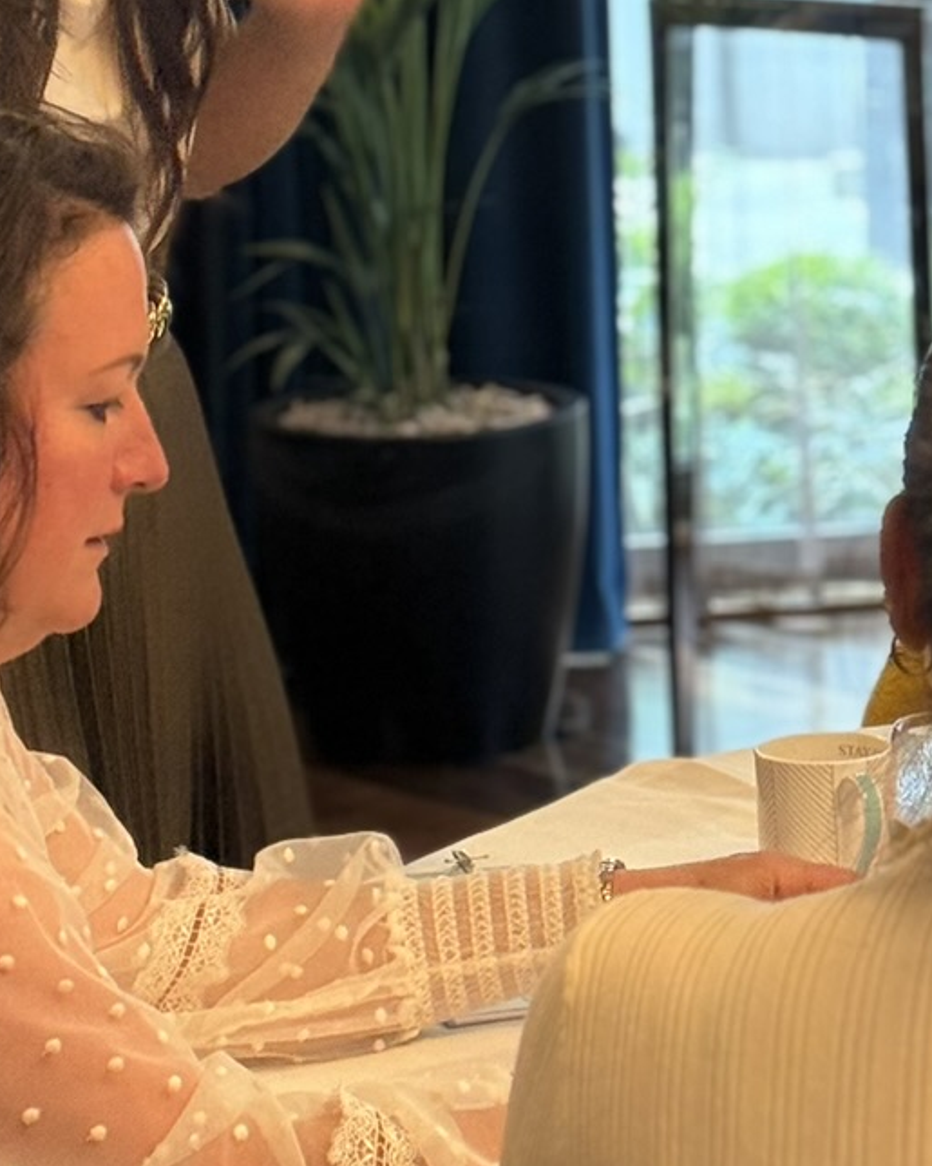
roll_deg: +1.5
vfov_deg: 12.7
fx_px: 5139
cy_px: -62
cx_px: 566
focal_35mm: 149
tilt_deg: -4.0
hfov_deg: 10.4
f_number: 1.78
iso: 100
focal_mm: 6.76
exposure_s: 1/100
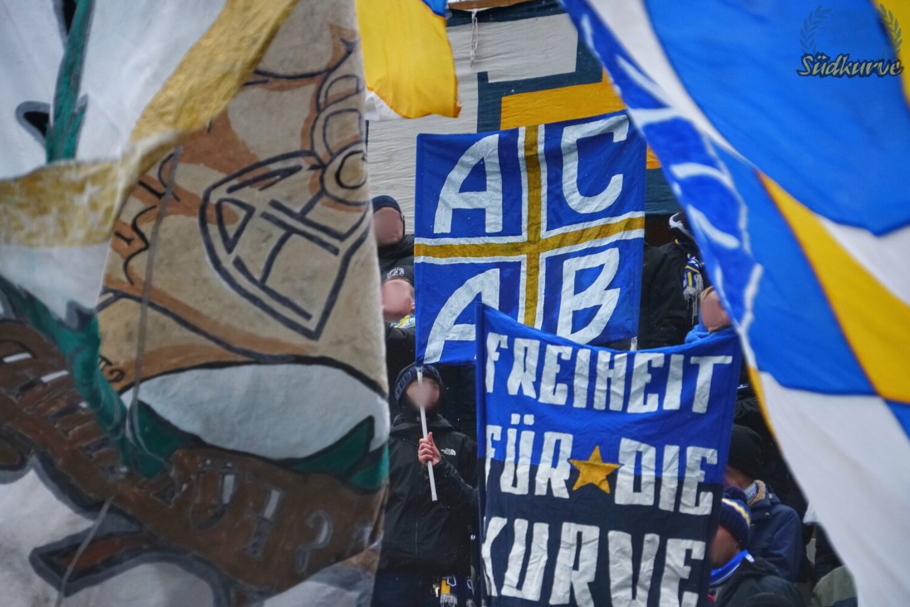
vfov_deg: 5.8
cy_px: 305
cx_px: 443
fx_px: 5940
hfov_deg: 8.8
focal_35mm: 235
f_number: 6.3
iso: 1250
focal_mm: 146
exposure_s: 1/400
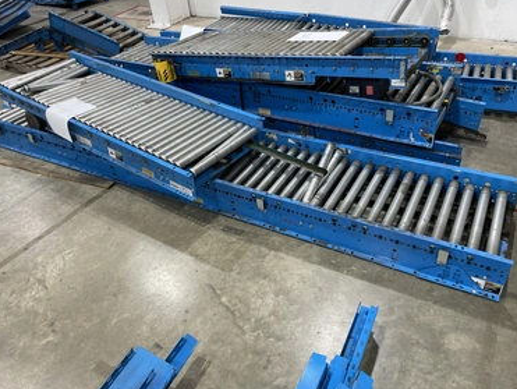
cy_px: 201
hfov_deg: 63.3
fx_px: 419
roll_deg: +5.7
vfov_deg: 49.8
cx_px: 276
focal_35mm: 28
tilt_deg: -37.9
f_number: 1.6
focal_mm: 4.2
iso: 80
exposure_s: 1/120
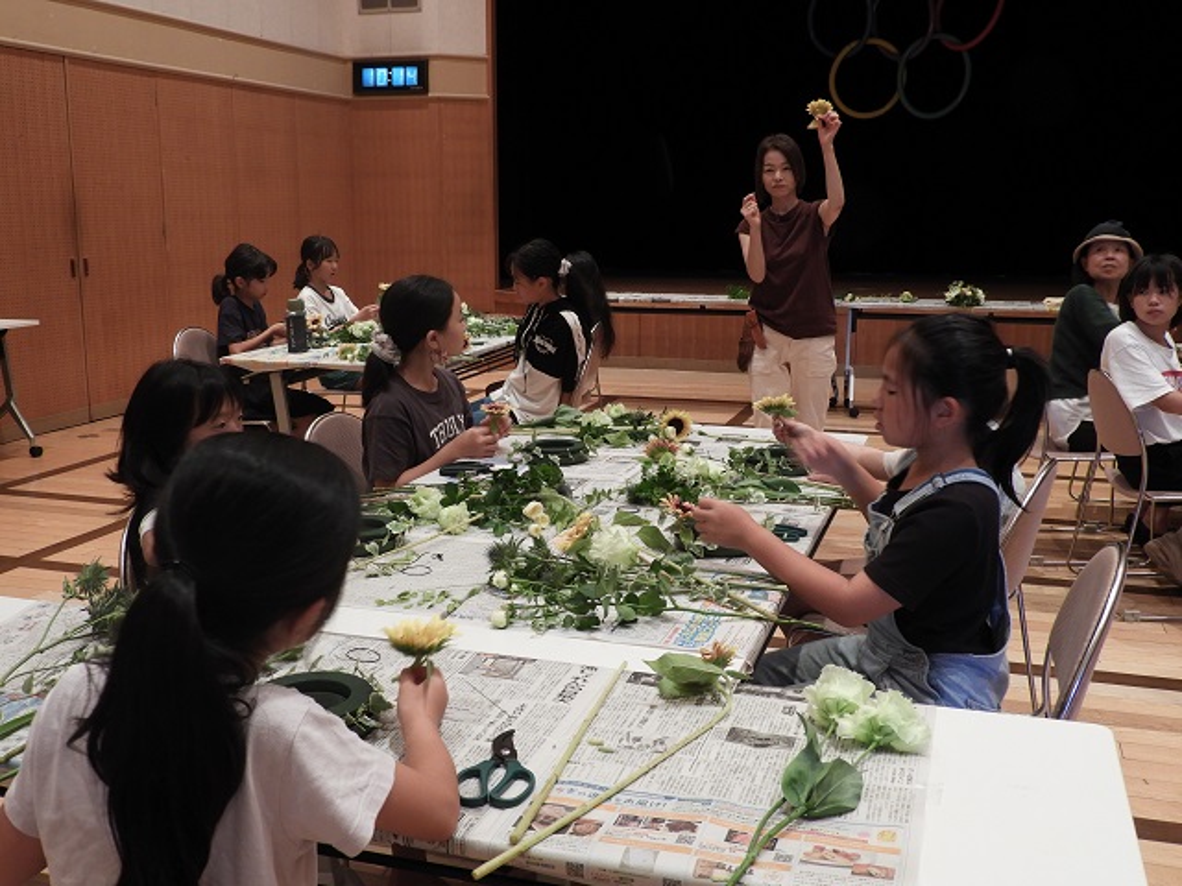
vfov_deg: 40.7
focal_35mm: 35
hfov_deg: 52.6
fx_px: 1195
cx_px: 591
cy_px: 443
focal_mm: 6.3
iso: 250
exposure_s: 1/30
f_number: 3.8
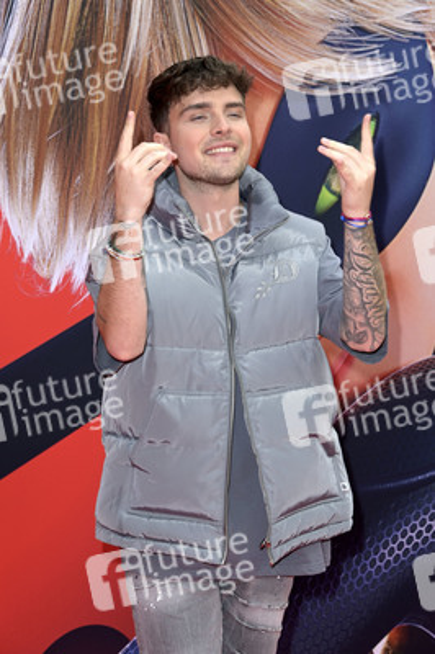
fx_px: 1906
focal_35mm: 105
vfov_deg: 19.5
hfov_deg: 13.0
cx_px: 218
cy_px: 327
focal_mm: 105
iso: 400
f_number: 7.1
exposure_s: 1/250
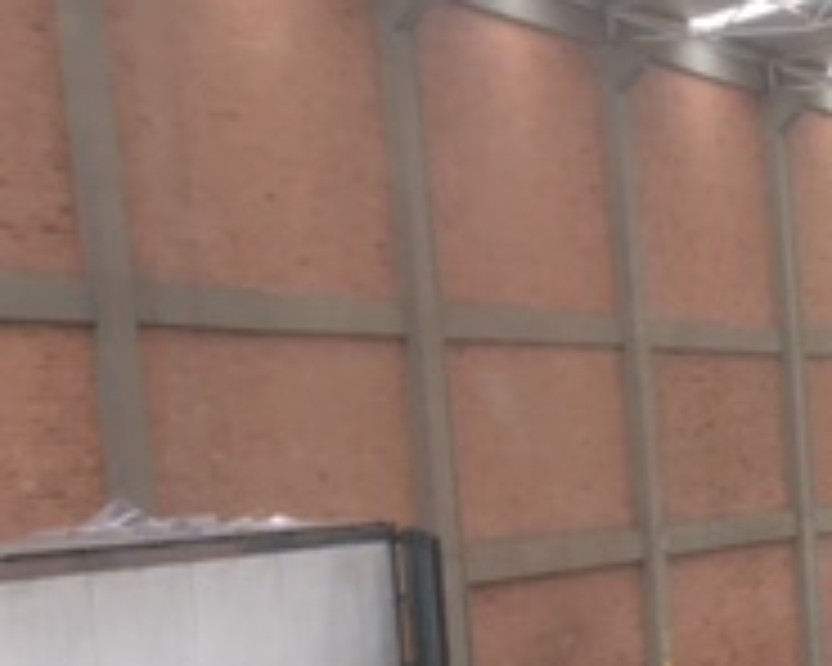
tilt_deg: -7.8
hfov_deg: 17.1
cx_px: 1358
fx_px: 2413
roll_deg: +1.7
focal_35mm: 98
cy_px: 734
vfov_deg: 15.3
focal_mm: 4.15
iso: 32
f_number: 2.2
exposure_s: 1/60
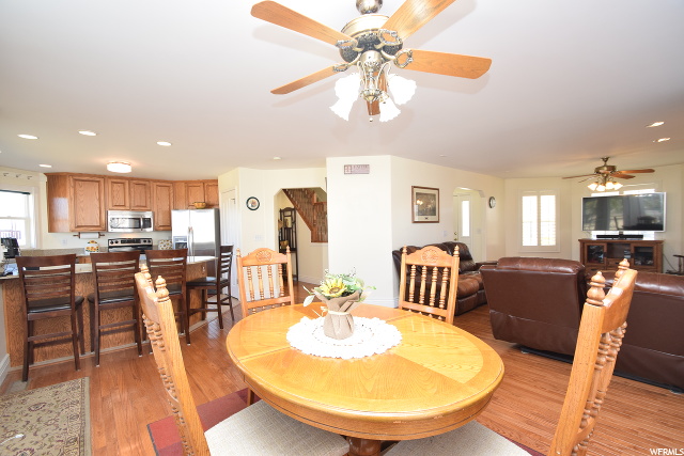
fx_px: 285
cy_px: 228
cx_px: 342
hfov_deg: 100.4
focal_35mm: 15
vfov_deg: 77.4
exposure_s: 1/125
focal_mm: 10
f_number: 5.6
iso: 800
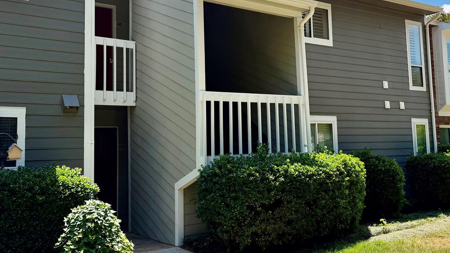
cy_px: 95
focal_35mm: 42
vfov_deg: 28.2
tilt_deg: +7.3
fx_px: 501
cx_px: 268
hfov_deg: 48.1
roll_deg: +2.2
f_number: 1.78
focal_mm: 6.76
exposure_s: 1/2703
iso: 80
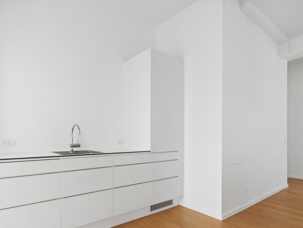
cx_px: 123
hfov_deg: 80.9
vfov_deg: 65.2
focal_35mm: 20
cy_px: 140
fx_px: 175
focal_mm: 15
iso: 500
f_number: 5.6
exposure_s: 1/100
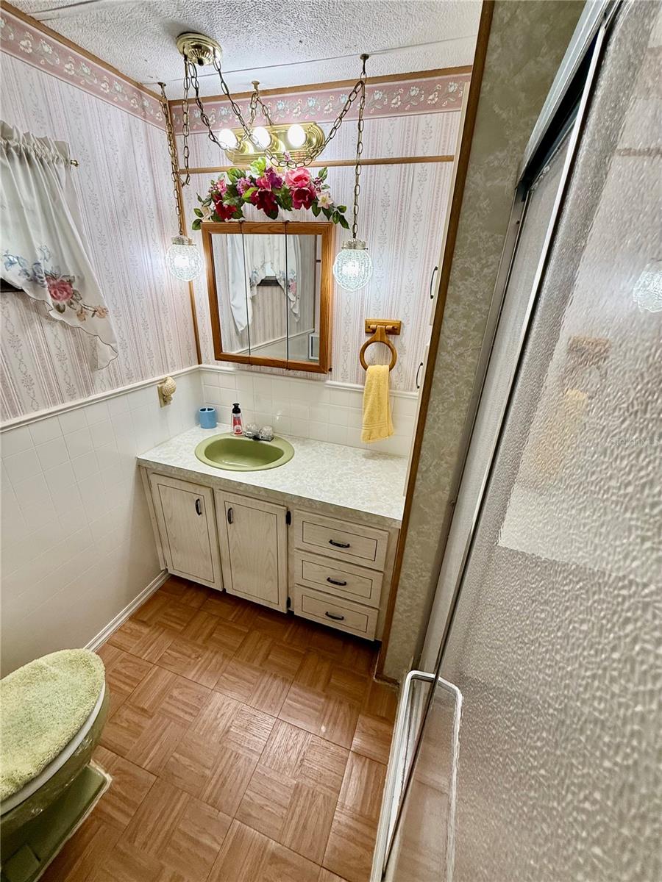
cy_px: 441
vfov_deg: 102.1
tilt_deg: -23.7
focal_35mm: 14
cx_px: 331
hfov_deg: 85.7
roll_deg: -2.3
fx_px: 357
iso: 125
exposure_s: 1/120
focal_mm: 2.22
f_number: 2.2
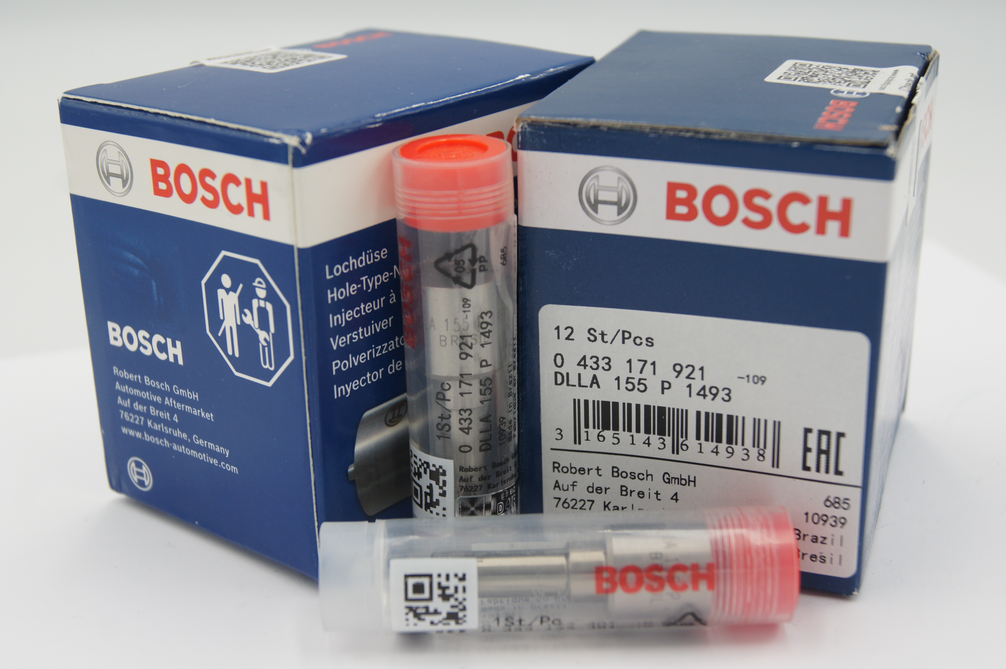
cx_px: 503
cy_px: 334
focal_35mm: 52
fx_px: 1466
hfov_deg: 37.9
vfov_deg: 25.7
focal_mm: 35
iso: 200
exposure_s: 1/125
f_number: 5.6
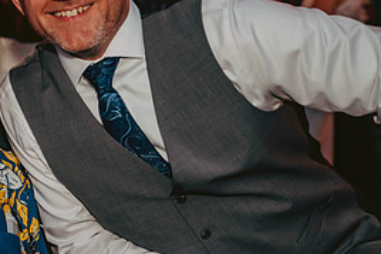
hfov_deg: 14.2
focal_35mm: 143
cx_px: 60
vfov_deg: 9.6
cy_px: 118
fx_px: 1514
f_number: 2.8
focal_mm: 66
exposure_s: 1/125
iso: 1600
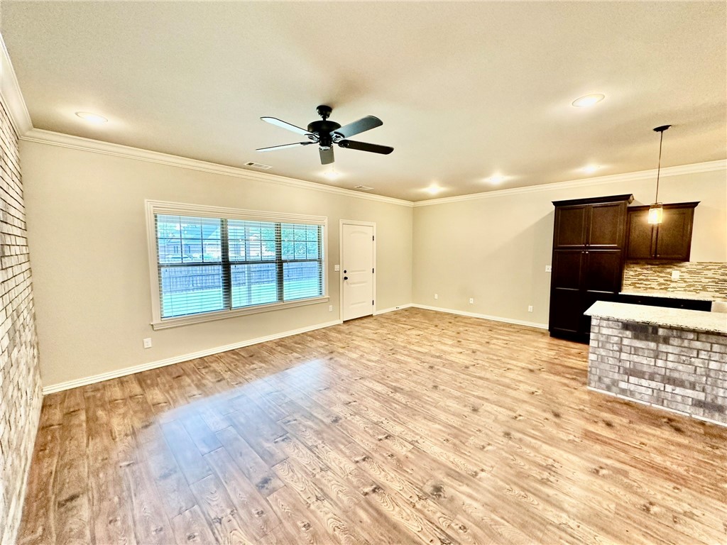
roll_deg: -0.2
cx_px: 364
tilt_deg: -4.9
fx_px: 294
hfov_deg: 102.1
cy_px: 272
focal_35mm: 14
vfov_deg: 85.7
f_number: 2.2
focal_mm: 2.22
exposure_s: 1/60
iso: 250
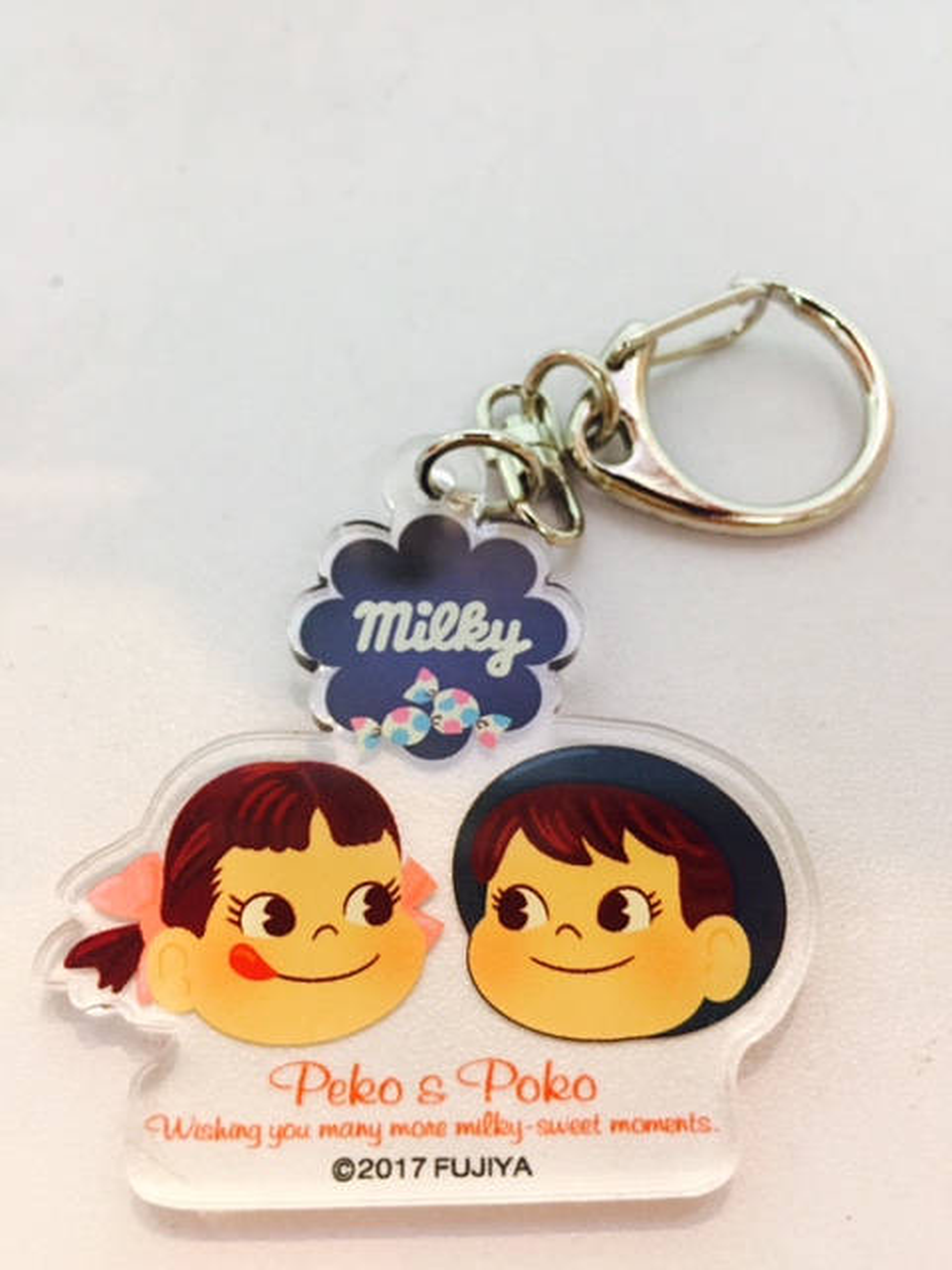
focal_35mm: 29
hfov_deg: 48.2
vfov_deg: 61.7
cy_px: 635
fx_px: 1063
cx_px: 476
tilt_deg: -61.5
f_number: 2.2
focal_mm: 4.15
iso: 200
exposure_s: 1/33
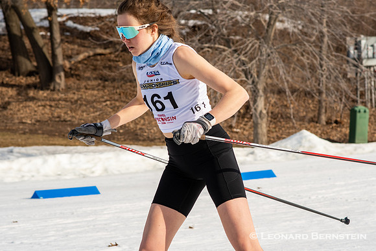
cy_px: 126
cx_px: 188
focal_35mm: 128
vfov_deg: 10.8
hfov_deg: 16.1
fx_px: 1332
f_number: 6.3
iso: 400
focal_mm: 85
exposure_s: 1/2000
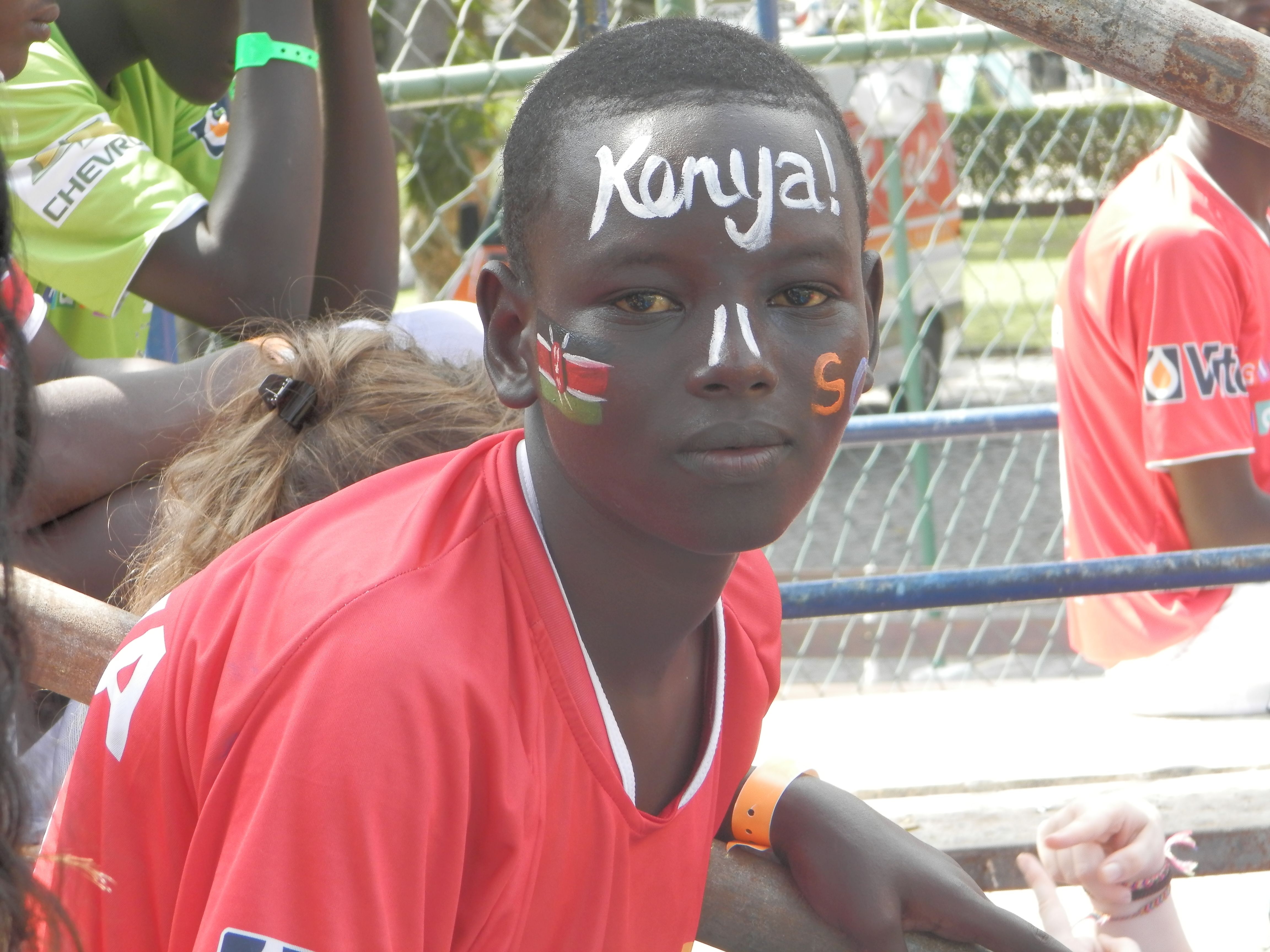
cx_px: 635
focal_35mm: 132
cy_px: 476
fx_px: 4843
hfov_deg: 14.9
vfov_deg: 11.2
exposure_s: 1/80
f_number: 4.7
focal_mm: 23.6
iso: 125
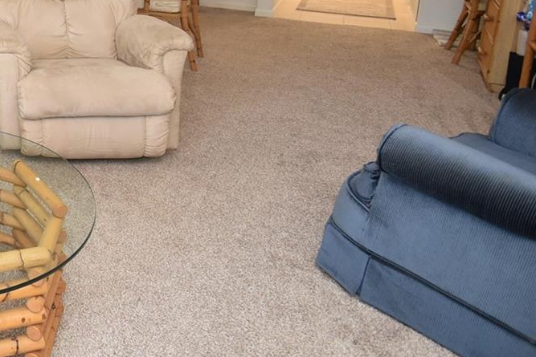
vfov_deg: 33.3
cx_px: -88
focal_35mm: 36
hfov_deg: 40.0
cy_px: -11
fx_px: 536
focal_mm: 10
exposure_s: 1/80
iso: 800
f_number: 4.5
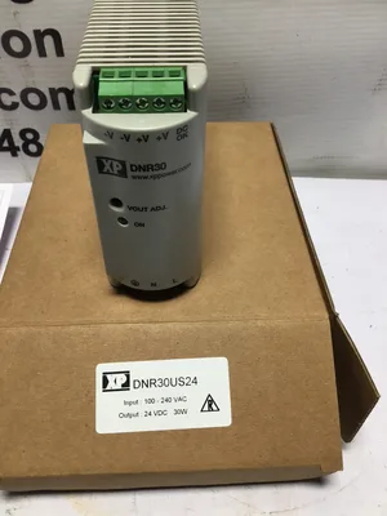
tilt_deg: -44.2
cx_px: 194
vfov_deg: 58.4
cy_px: 258
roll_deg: +0.7
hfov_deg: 45.4
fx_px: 462
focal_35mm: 31
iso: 32
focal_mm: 3.3
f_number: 2.4
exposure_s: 1/120
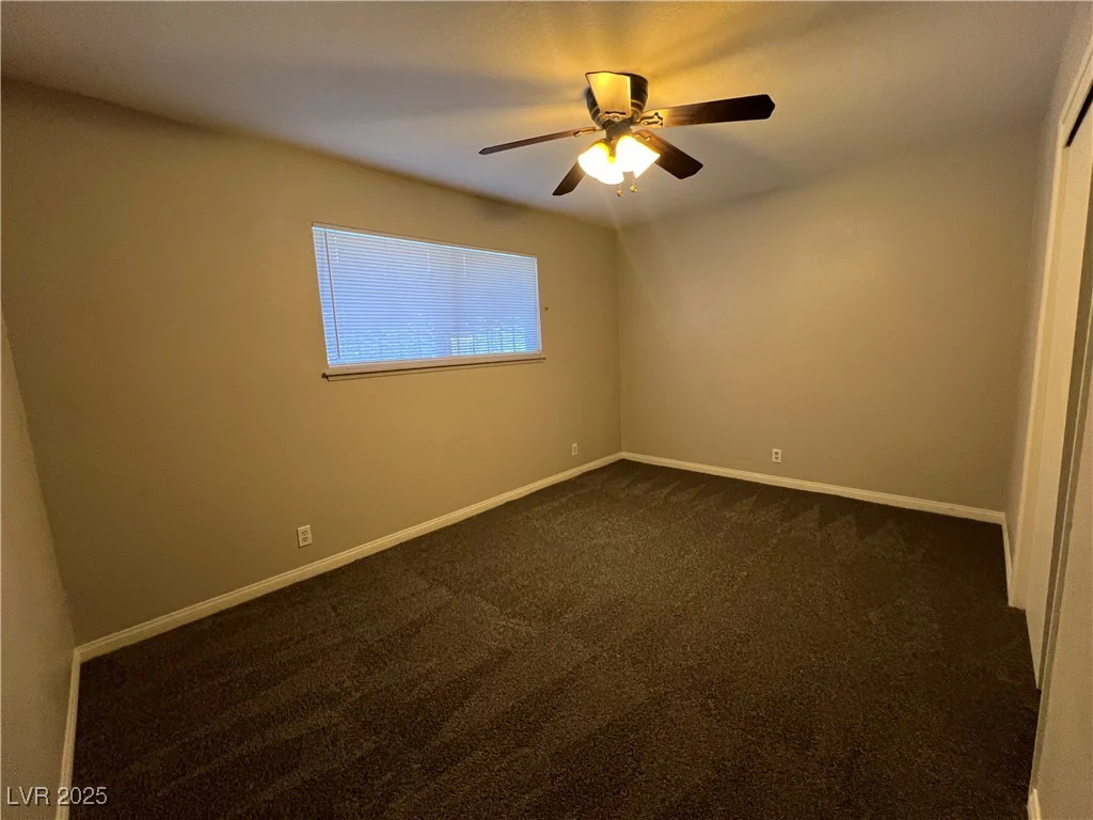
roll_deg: +3.1
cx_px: 546
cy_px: 410
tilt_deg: -8.5
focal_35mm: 13
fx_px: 410
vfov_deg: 89.9
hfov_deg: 106.2
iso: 200
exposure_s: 1/60
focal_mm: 1.57
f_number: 1.8
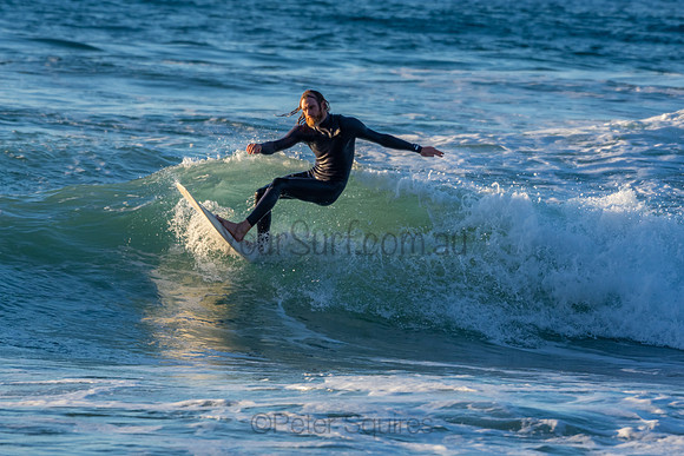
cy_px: 228
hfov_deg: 4.0
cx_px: 342
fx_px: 9692
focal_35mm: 510
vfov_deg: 2.7
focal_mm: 340
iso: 560
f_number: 5.6
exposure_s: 1/1250
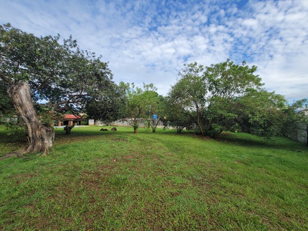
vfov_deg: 89.9
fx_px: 116
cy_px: 116
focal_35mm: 13
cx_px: 154
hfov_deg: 106.2
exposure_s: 1/1265
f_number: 2.2
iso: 64
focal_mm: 2.2
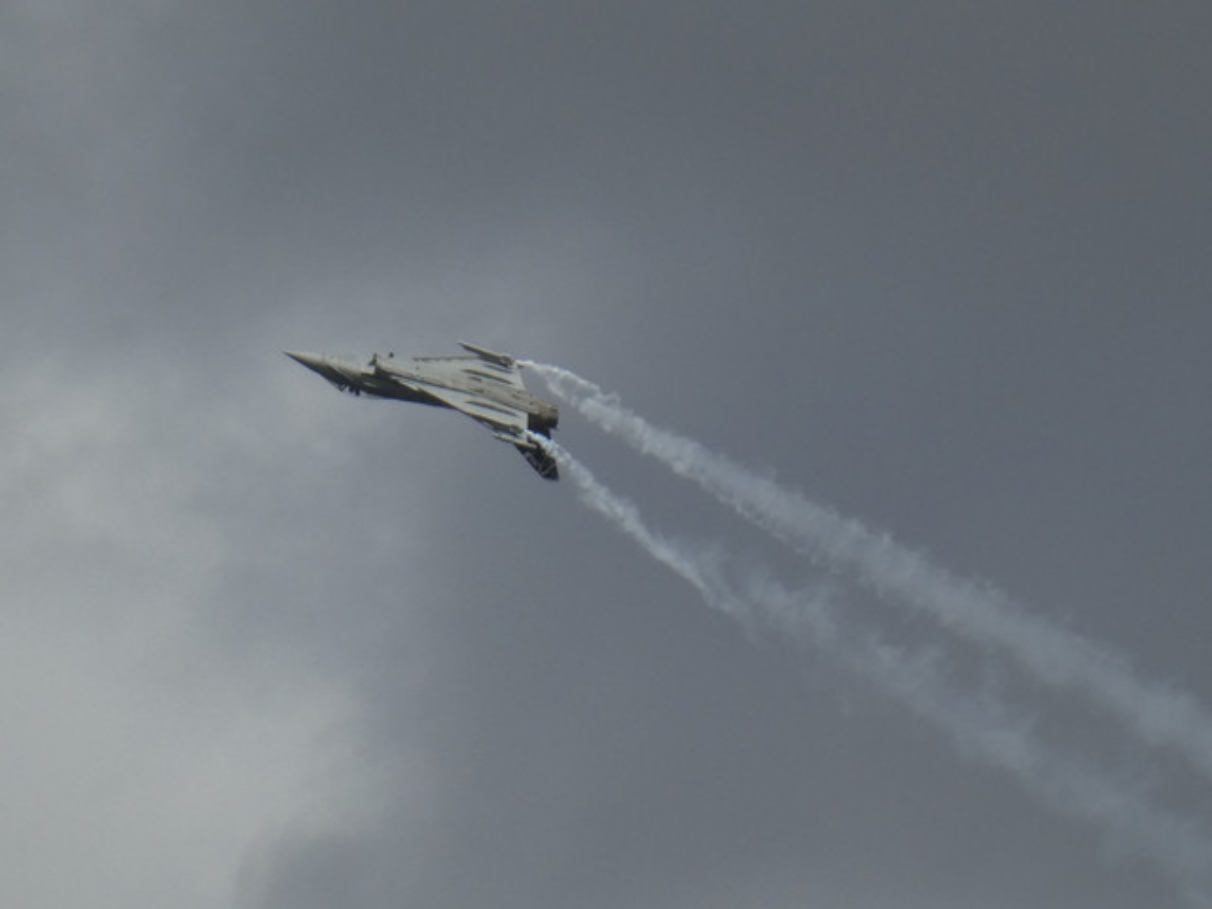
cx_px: 606
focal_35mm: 440
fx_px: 15406
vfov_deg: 3.4
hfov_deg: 4.5
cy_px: 454
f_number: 6.3
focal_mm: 78.8
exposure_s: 1/1000
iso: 80
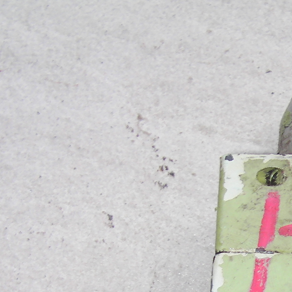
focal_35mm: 123
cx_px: 368
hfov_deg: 13.7
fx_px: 1174
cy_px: 354
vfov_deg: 13.8
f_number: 3.5
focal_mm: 6.8
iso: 50
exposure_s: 1/120
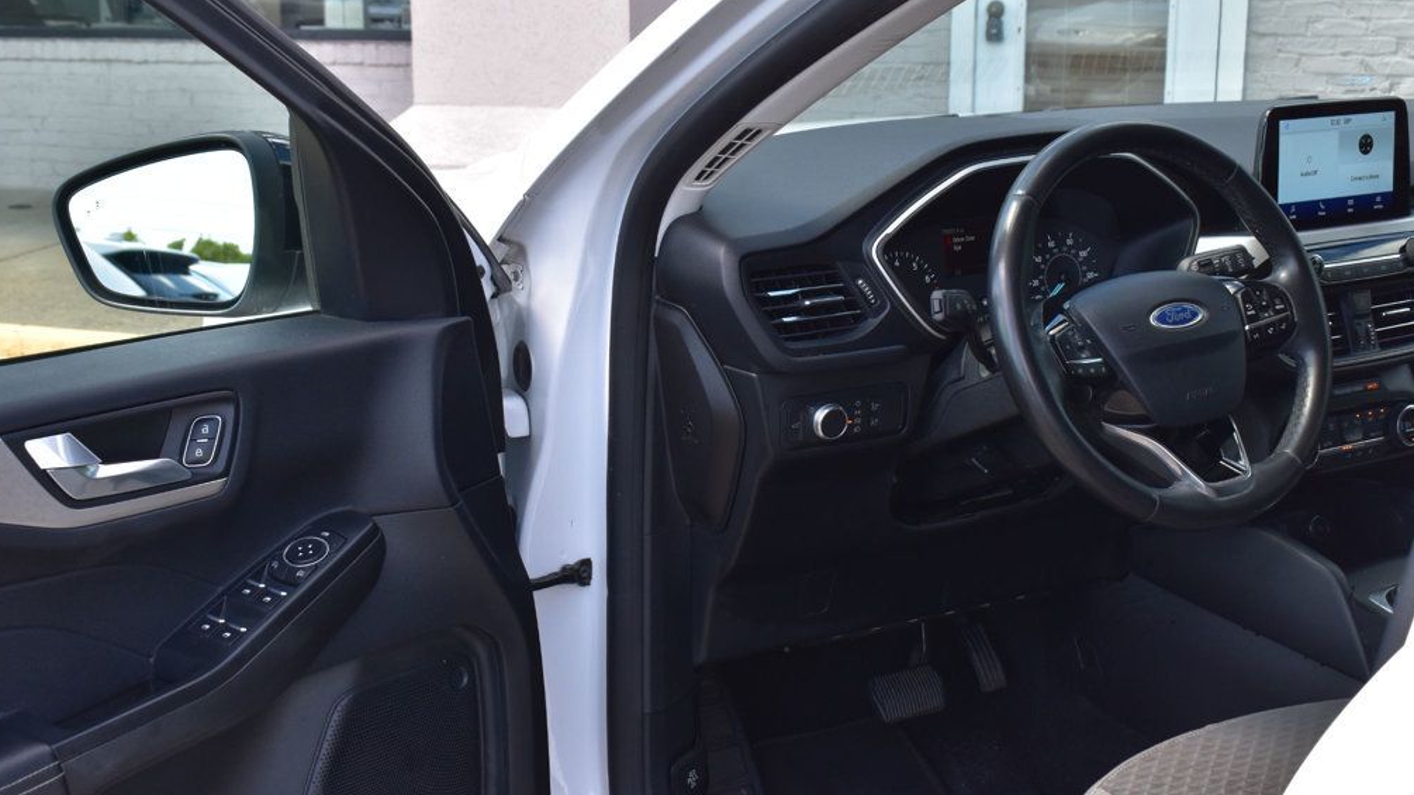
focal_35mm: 48
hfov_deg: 42.9
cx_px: 703
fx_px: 1799
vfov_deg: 24.9
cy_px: 341
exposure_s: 1/160
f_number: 9
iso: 400
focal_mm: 30
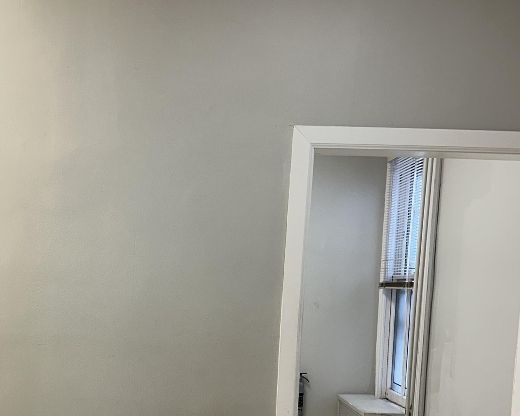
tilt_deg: -3.3
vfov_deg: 29.6
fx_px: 770
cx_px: 184
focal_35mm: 50
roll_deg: -3.2
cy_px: 327
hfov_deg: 37.0
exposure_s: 1/120
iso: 125
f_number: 1.78
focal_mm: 6.86
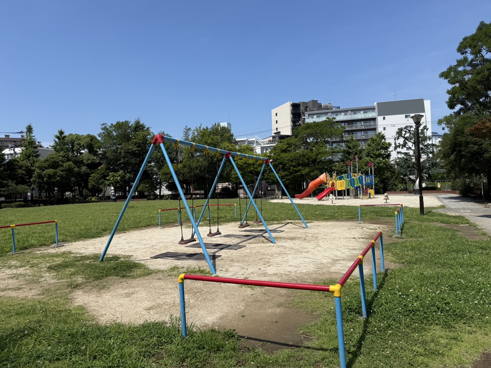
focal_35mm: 24
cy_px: 184
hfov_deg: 71.6
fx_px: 340
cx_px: 246
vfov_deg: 56.8
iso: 80
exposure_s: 1/5319
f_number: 1.78
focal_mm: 6.76
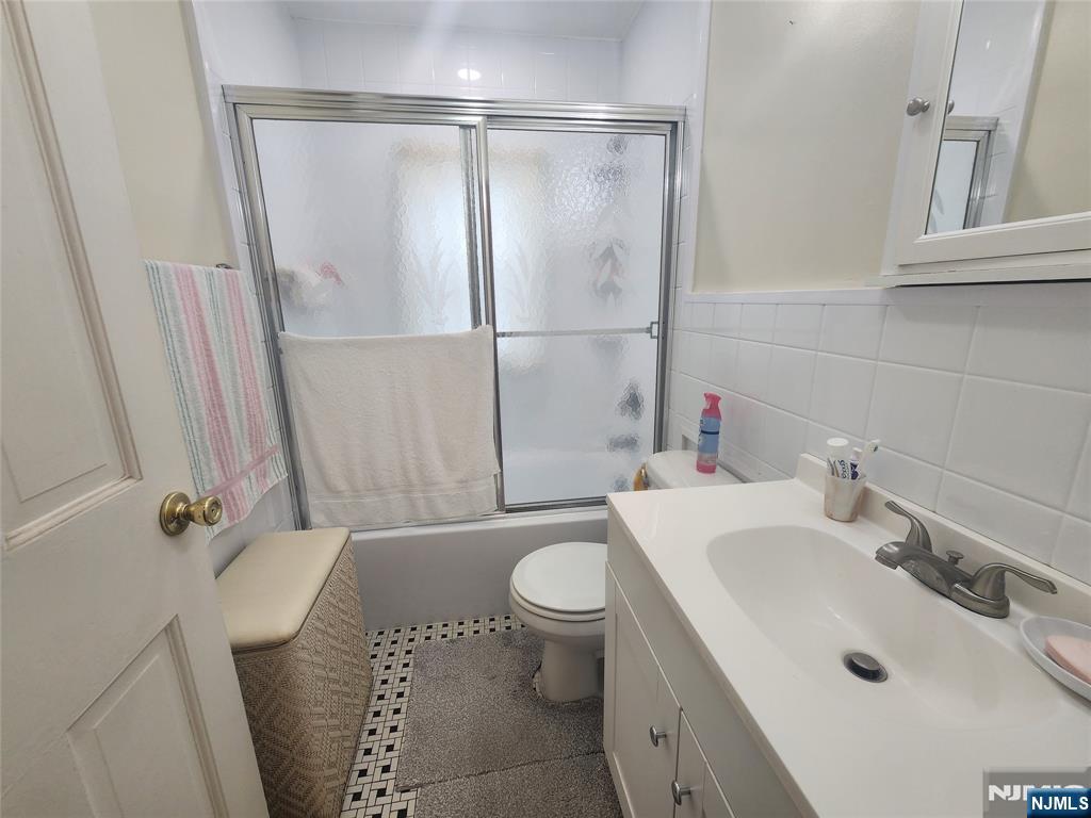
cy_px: 409
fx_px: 410
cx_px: 546
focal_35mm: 13
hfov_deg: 106.2
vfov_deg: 89.9
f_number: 2.2
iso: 80
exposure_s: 1/60
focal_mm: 2.2
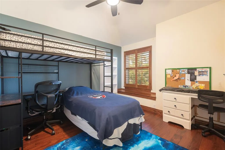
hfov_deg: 96.7
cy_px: 75
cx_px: 112
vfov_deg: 73.8
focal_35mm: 16
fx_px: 100
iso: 100
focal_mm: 16
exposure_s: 2
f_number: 7.1
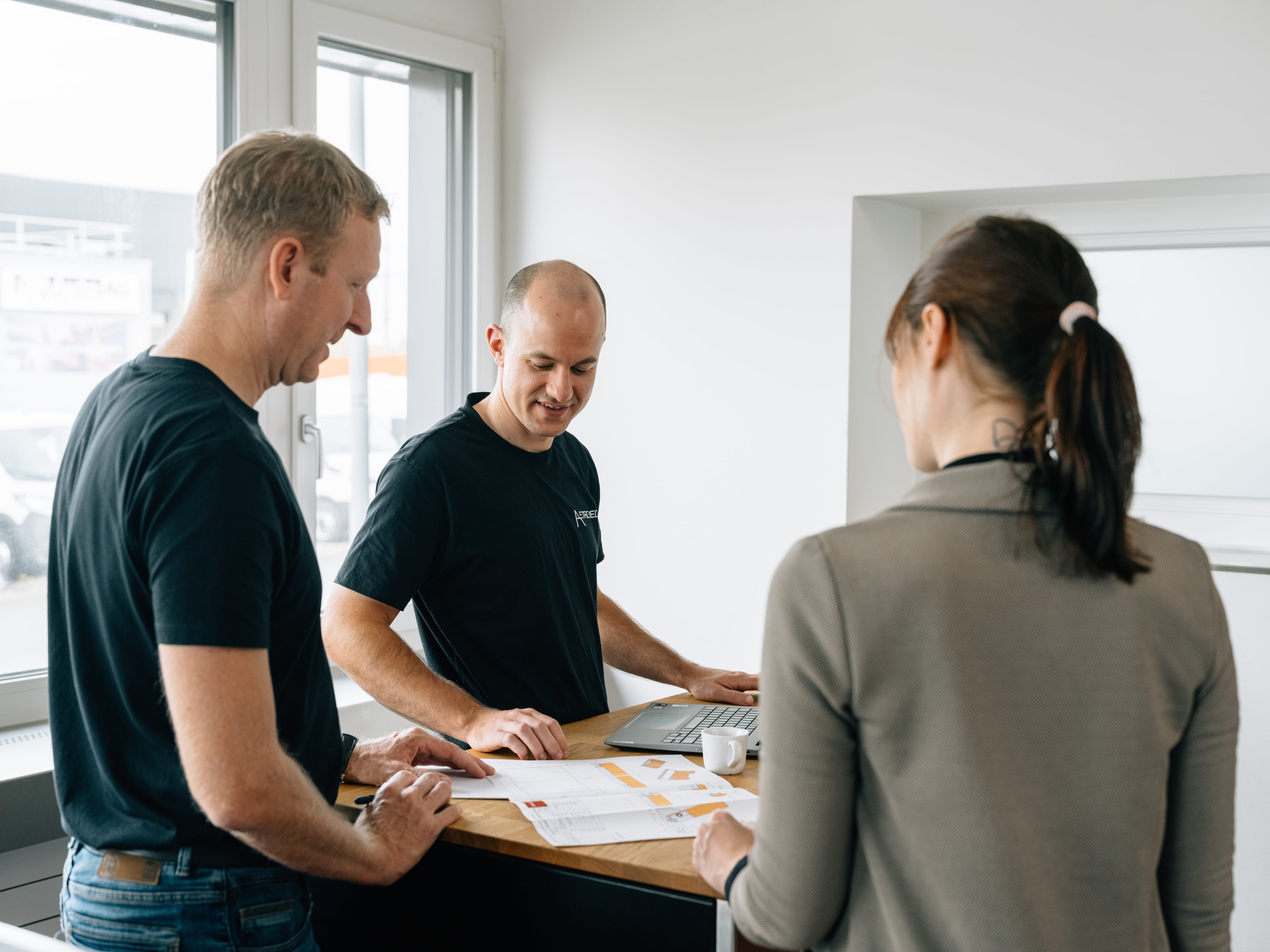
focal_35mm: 46
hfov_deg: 41.6
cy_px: 476
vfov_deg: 31.8
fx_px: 1671
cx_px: 635
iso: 800
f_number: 4.5
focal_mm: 55
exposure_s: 1/160
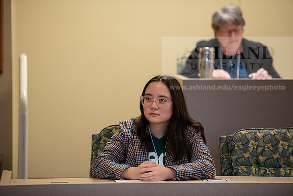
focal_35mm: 185
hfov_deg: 11.1
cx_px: 146
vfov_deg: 7.4
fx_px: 1506
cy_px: 98
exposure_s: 1/160
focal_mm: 185
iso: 2000
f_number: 2.8
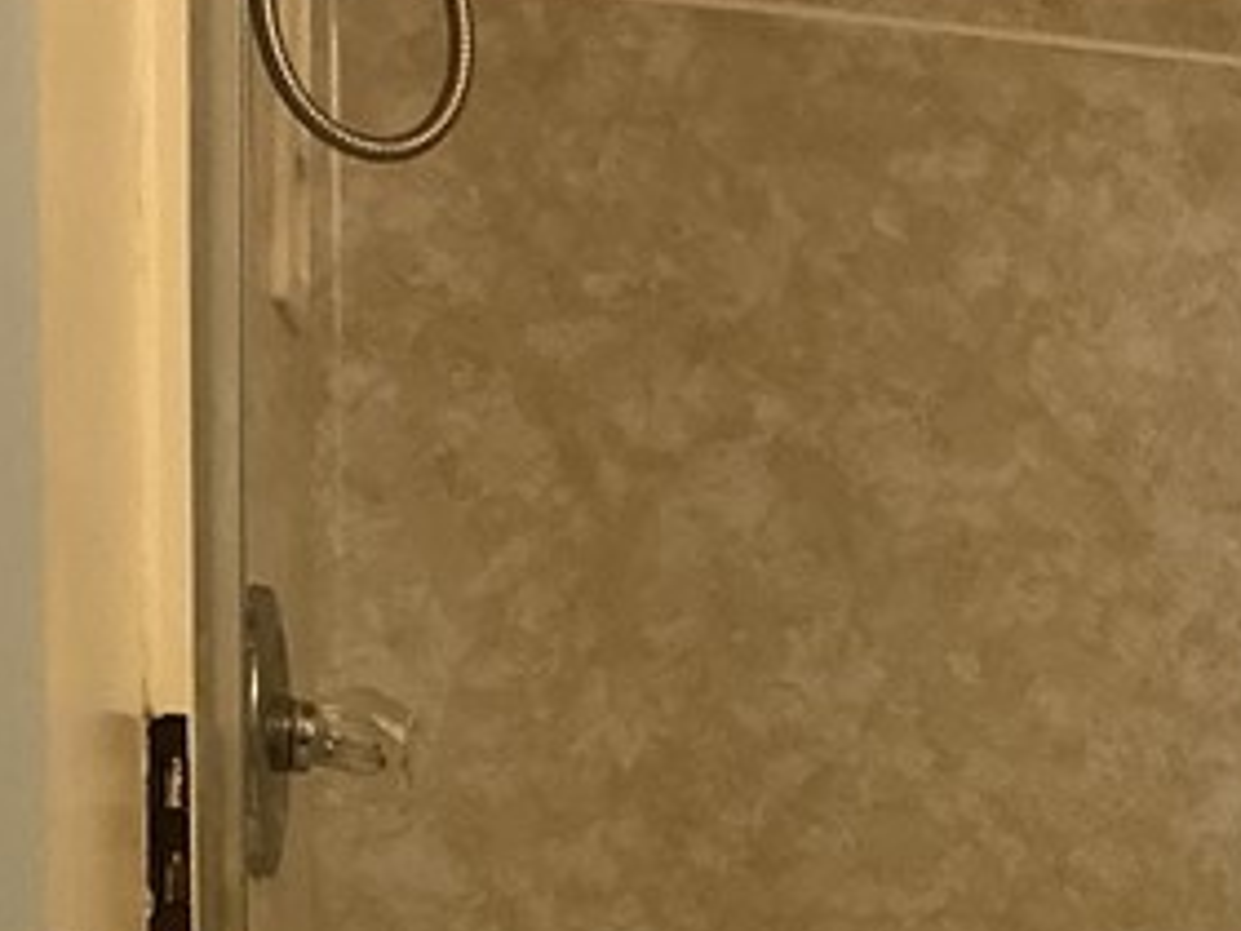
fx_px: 3800
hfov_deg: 16.6
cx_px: 1937
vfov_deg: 13.1
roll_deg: -1.6
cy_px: 1423
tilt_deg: -6.8
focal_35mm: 106
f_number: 1.8
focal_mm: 3
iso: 100
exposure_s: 1/60
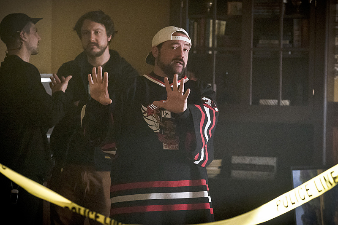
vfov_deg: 10.8
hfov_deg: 16.1
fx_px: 1193
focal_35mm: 127
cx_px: 169
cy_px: 112
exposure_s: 1/320
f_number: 4.5
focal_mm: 127
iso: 8000
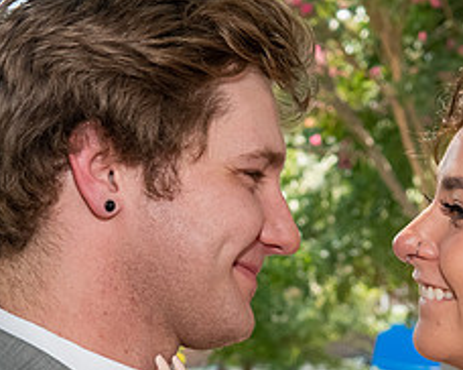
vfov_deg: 9.2
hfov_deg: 11.5
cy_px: 372
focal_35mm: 167
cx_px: 356
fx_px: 2286
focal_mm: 40
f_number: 6.3
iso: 320
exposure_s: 1/250
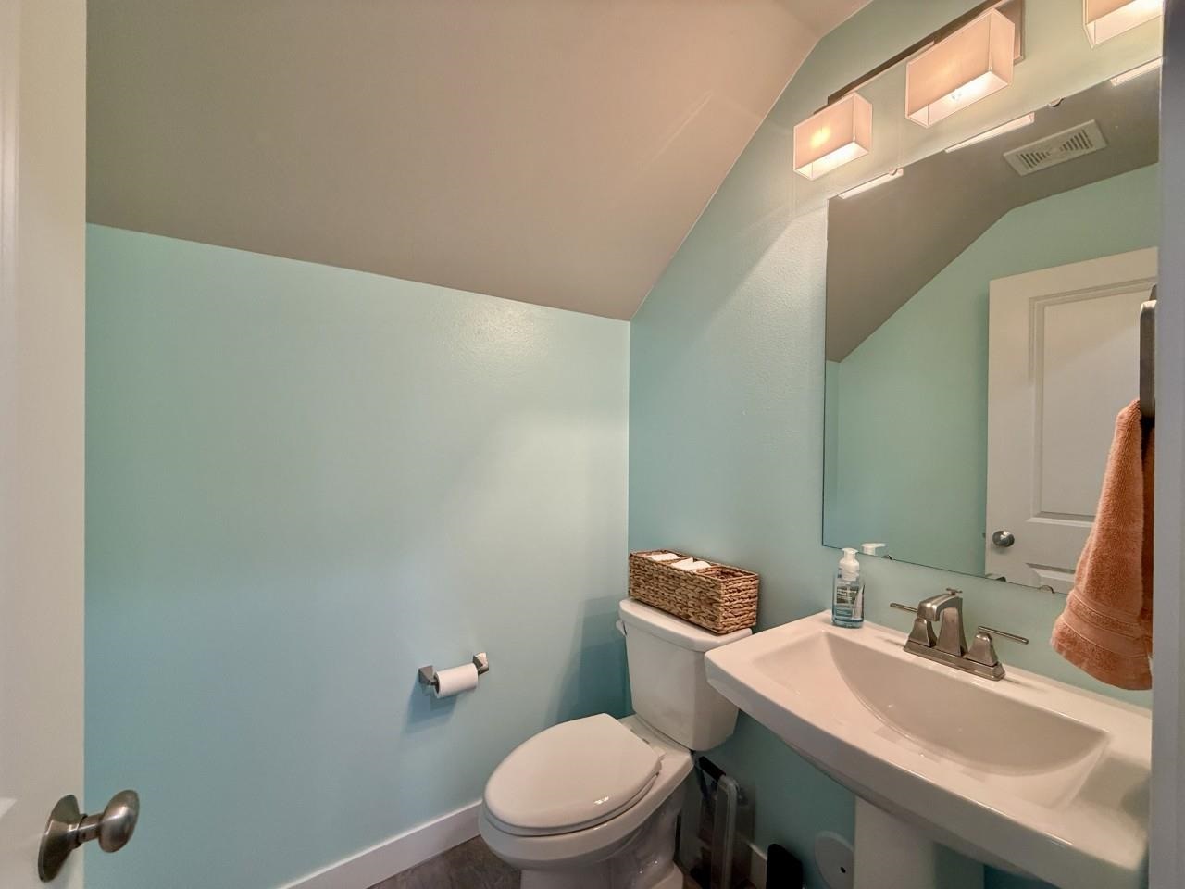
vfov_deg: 85.7
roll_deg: -0.6
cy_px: 444
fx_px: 479
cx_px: 592
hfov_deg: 102.1
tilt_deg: -0.4
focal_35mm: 14
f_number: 2.2
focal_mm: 2.22
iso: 250
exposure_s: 1/120
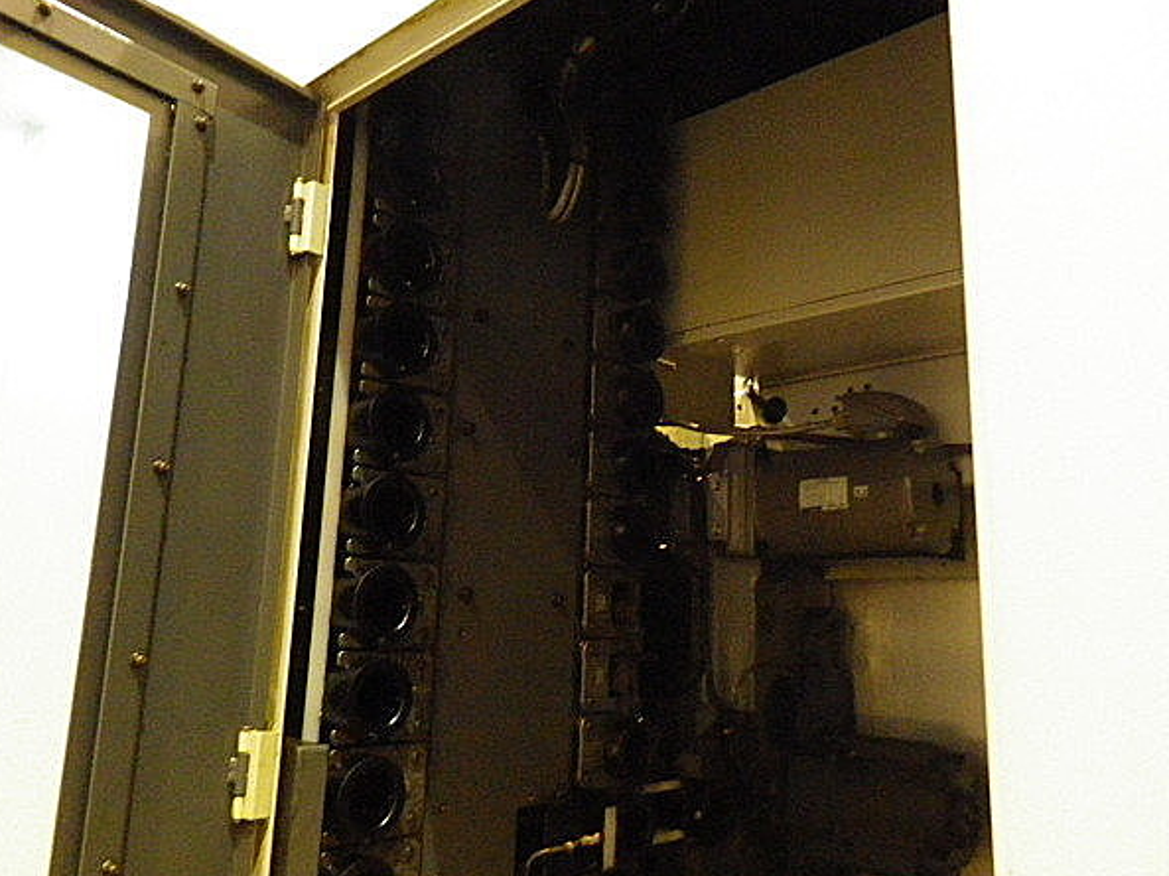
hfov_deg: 65.3
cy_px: 438
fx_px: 911
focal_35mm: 27
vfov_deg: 51.3
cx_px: 601
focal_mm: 4.5
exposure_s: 1/4
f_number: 3.5
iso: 800
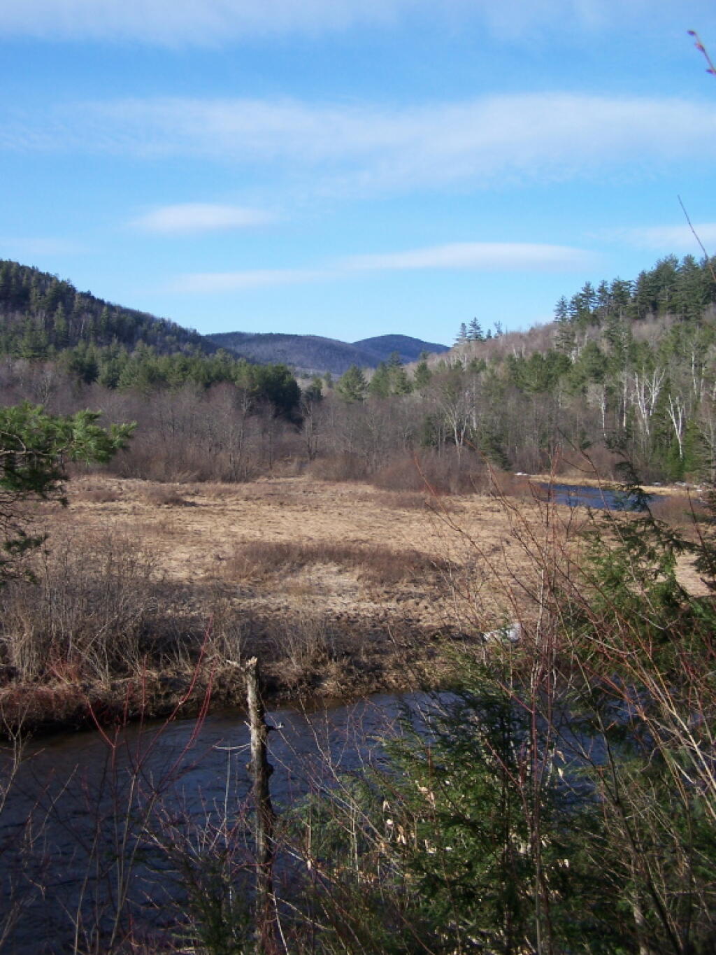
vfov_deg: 49.0
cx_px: 358
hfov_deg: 37.7
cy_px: 478
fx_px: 1048
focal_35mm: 38
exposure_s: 1/640
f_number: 2.8
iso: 80
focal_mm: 6.3
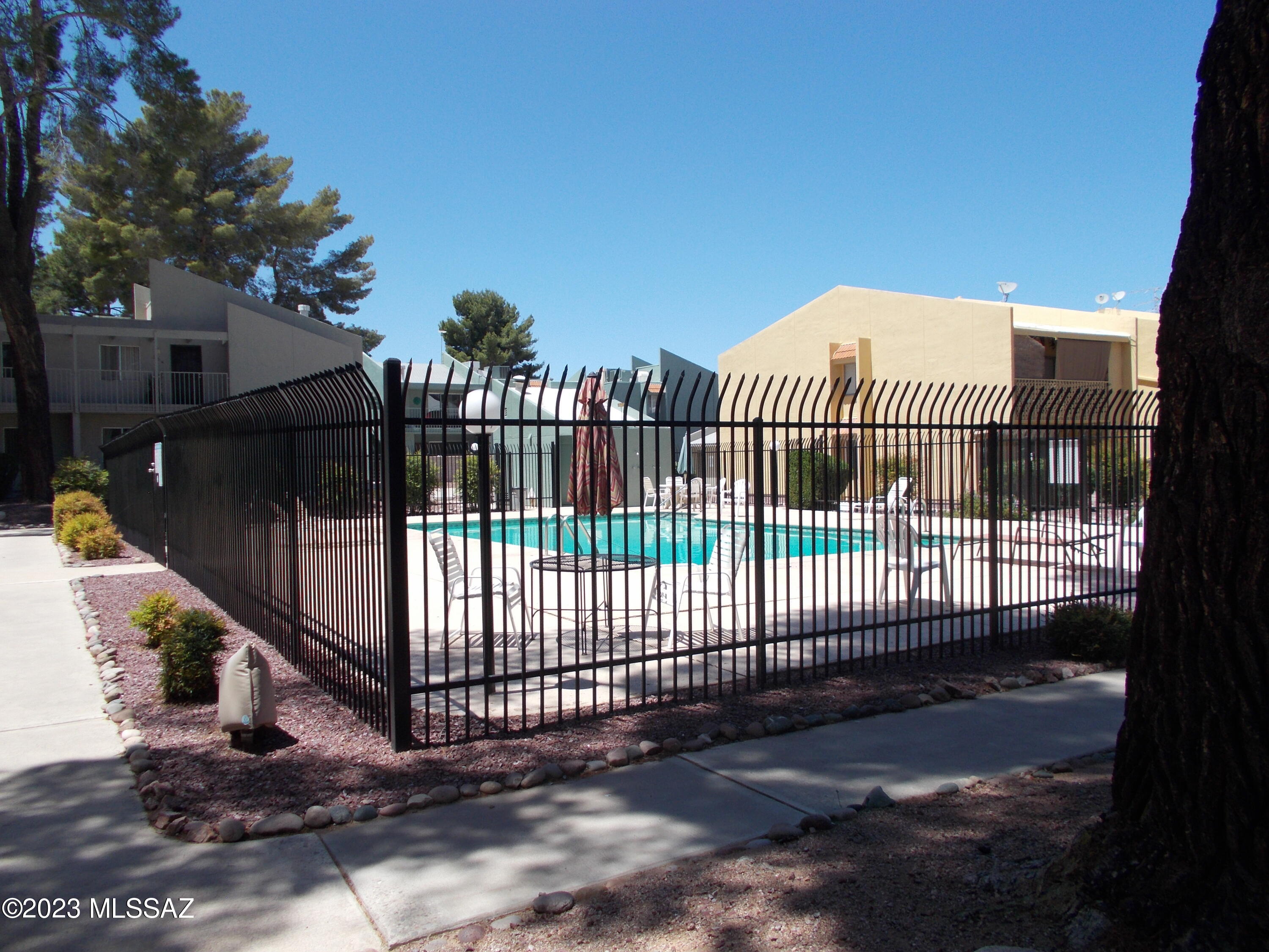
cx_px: 634
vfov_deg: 53.1
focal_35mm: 26
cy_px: 476
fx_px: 953
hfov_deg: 67.3
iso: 80
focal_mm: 4.6
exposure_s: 1/125
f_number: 8
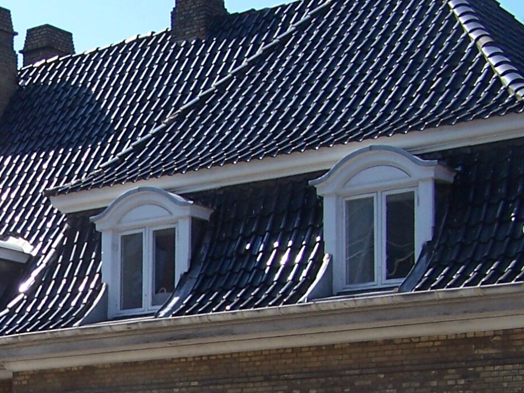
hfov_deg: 18.2
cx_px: -54
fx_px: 1575
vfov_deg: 14.0
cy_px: 424
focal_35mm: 104
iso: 80
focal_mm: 6.3
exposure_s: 1/750
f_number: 2.8
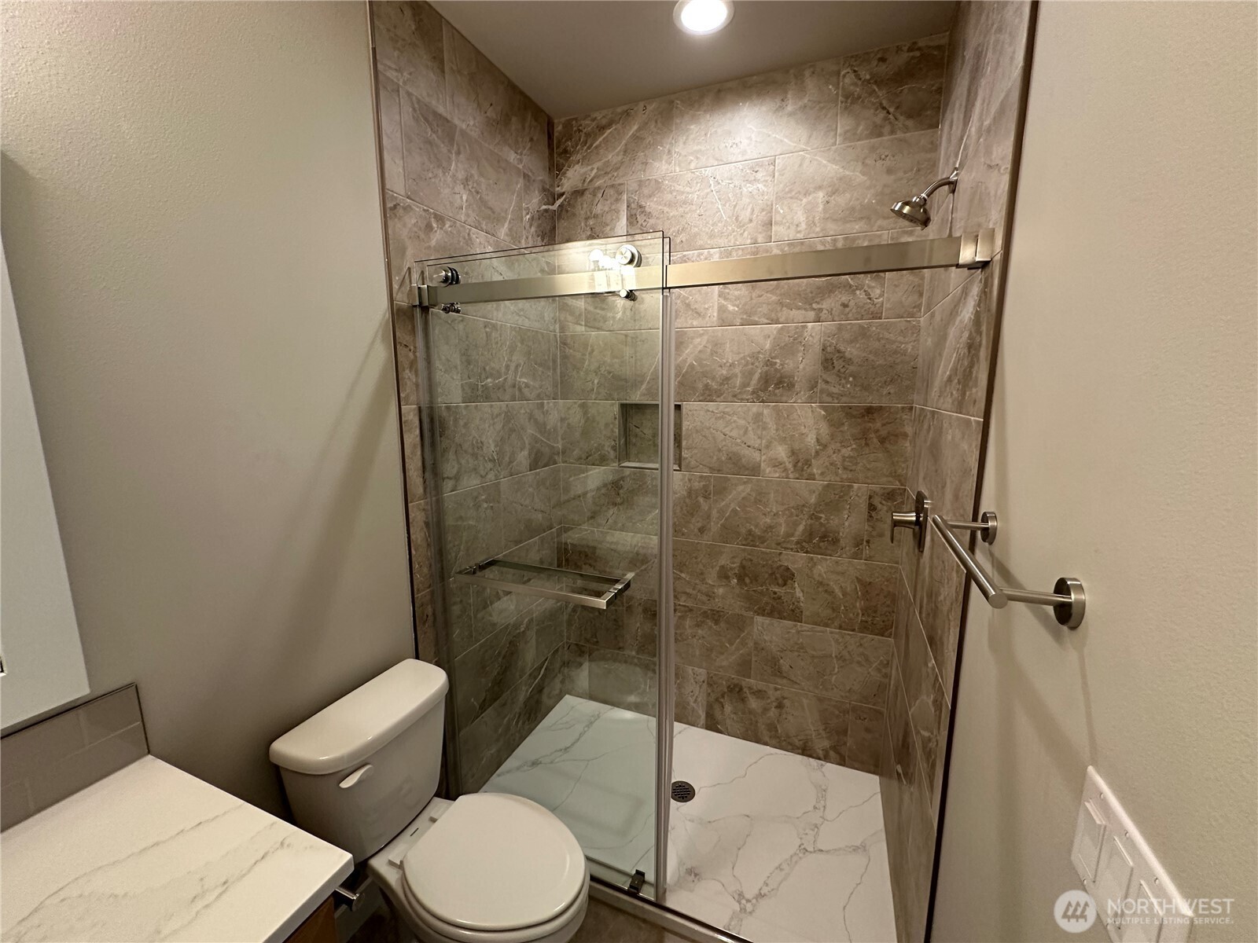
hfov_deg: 102.1
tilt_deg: -8.8
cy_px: 472
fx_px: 509
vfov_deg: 85.7
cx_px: 629
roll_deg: -0.5
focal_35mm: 14
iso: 250
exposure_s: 1/60
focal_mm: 2.22
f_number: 2.2
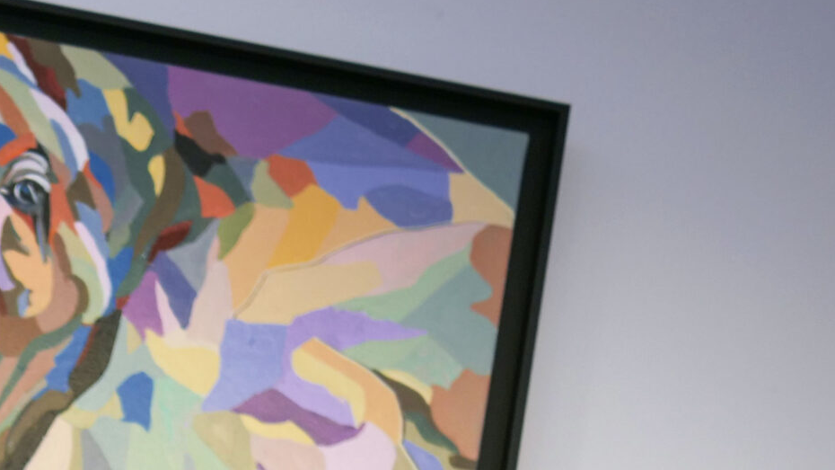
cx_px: -234
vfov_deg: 9.7
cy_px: 794
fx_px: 2657
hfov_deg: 16.9
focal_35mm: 120
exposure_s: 1/160
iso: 200
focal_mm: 20
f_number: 1.7
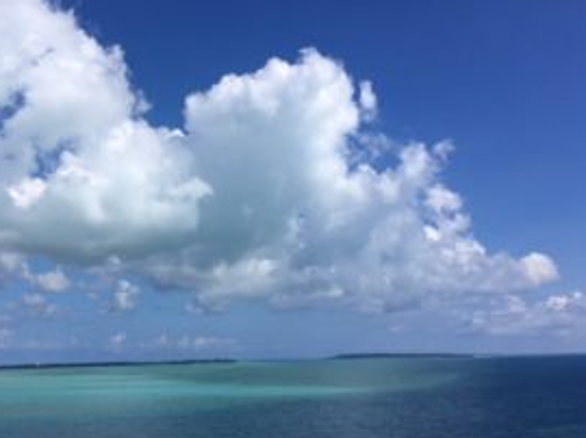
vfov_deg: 33.5
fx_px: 727
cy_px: 219
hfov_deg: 43.0
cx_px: 178
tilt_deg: +9.3
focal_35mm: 43
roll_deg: +1.5
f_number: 2.2
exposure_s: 1/3846
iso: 25
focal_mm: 4.15
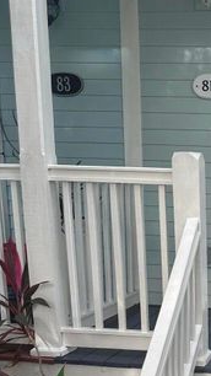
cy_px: 341
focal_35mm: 57
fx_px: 567
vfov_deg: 34.5
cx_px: 276
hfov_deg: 19.4
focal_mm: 6.86
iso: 80
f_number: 1.78
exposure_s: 1/694
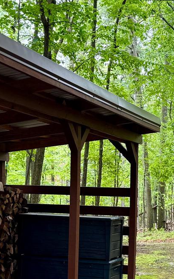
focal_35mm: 79
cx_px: 92
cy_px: 182
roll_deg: -1.8
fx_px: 600
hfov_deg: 16.5
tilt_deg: +0.8
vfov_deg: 26.0
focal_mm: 6.76
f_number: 1.78
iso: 100
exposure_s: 1/121
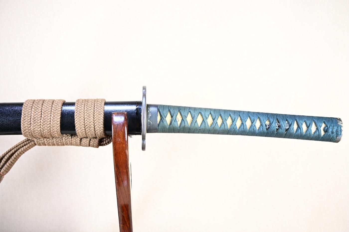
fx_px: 284
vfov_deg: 44.6
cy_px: 116
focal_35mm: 29
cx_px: 174
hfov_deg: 63.2
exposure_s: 1/2
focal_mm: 19.5
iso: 100
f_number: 3.5
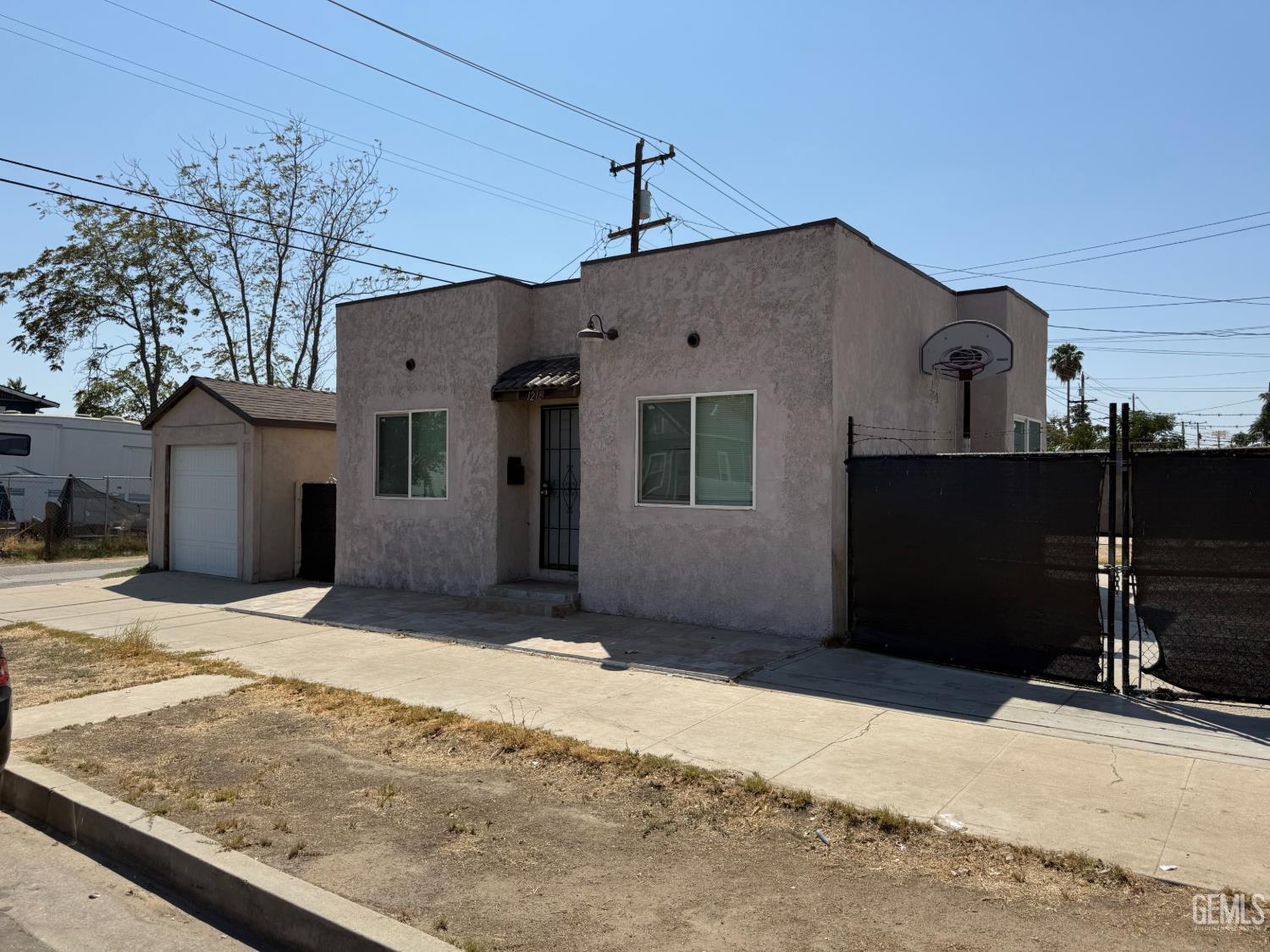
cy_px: 476
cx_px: 635
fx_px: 881
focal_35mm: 24
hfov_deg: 71.6
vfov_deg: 56.8
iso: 80
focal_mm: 6.76
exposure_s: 1/7353
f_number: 1.78
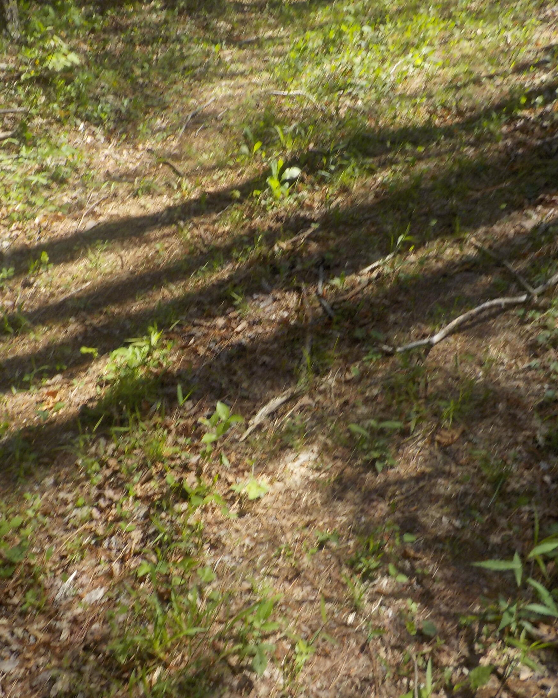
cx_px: 229
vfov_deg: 45.8
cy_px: 344
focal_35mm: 40
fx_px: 826
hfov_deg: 37.2
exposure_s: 1/500
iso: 125
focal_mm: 4.1
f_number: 3.3
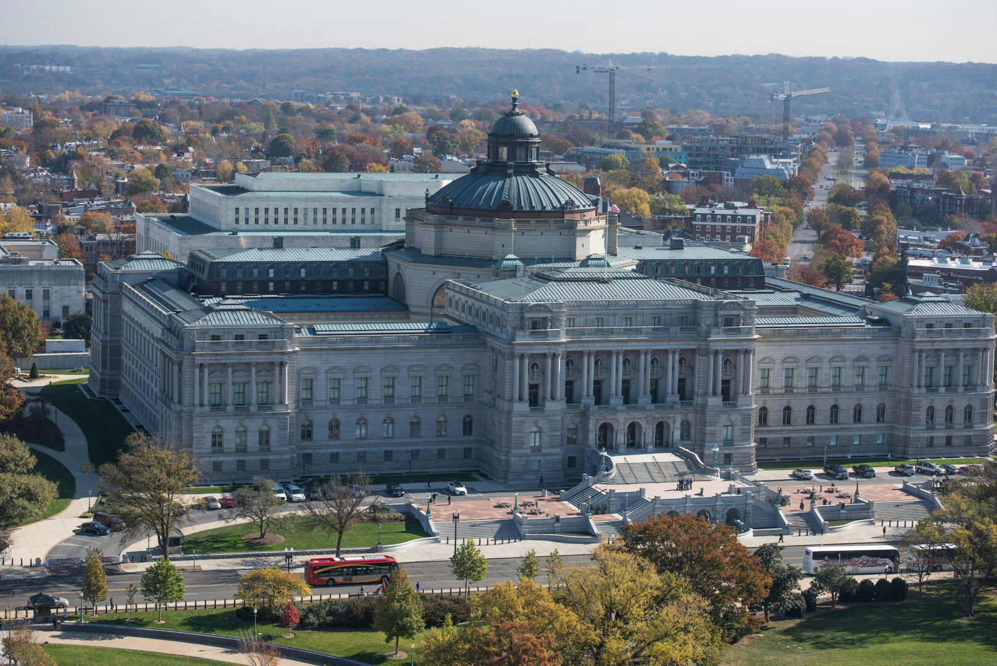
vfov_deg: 17.5
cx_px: 498
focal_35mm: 78
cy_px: 333
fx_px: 2161
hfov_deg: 26.0
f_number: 5.6
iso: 200
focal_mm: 78
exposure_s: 1/1250
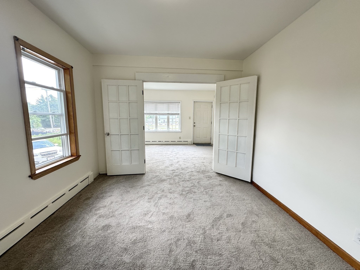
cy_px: 135
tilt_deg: -7.2
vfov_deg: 85.7
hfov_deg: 102.1
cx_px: 180
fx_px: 146
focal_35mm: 14
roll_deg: -0.7
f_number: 2.2
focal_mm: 2.22
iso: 80
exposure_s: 1/120
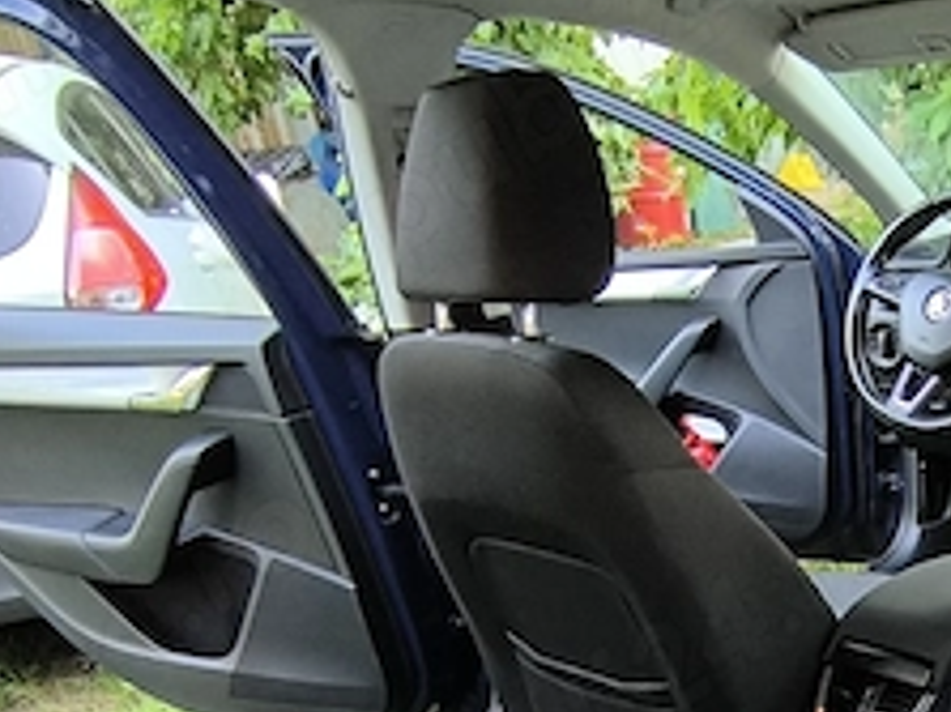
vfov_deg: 30.6
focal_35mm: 43
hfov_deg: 39.2
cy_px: 746
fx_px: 1181
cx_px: 934
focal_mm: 1.65
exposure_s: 1/50
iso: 250
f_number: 2.2
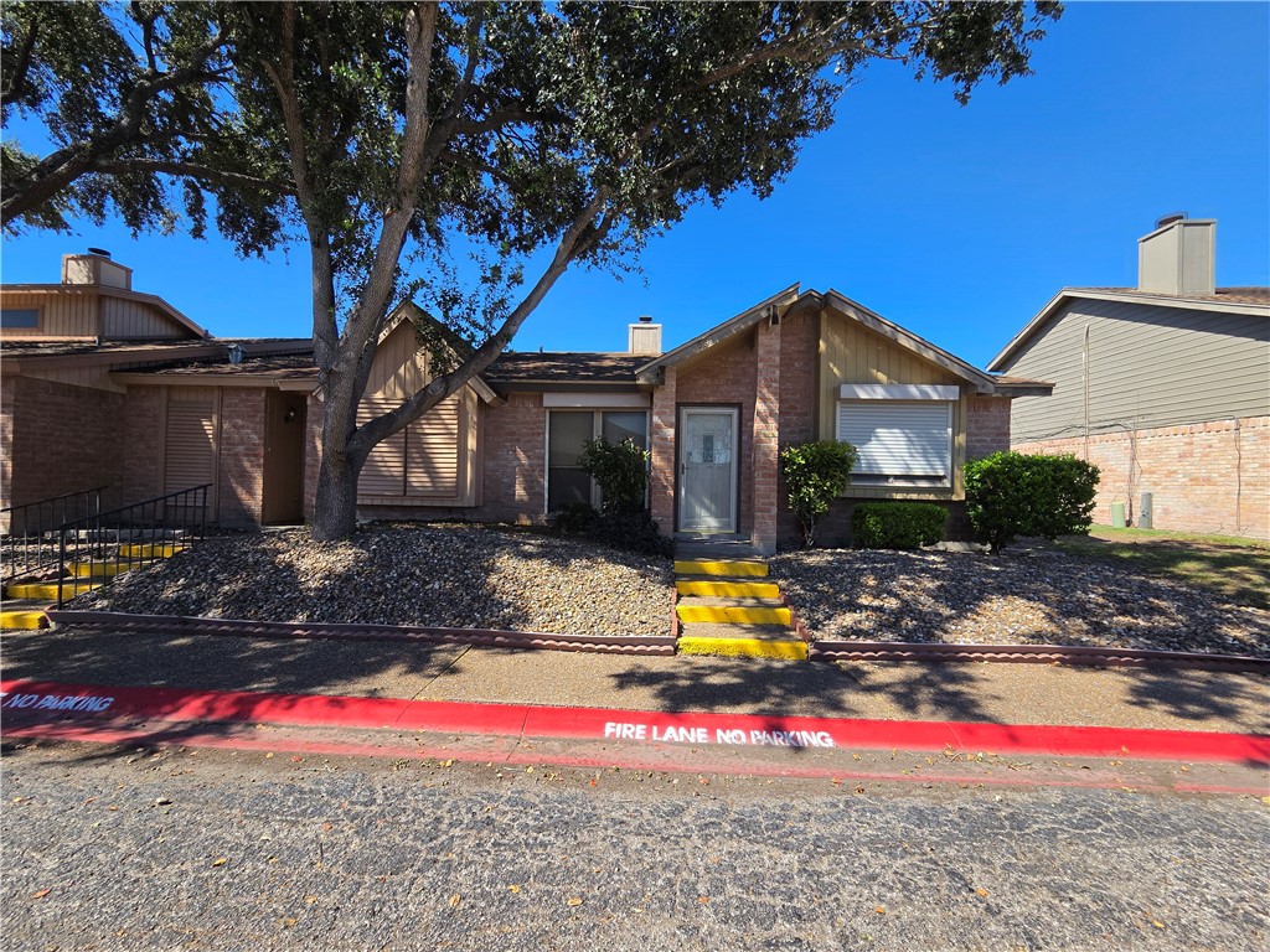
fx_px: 477
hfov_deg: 106.2
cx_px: 635
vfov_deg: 89.9
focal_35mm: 13
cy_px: 476
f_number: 2.2
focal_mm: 2.2
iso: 100
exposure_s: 1/1941
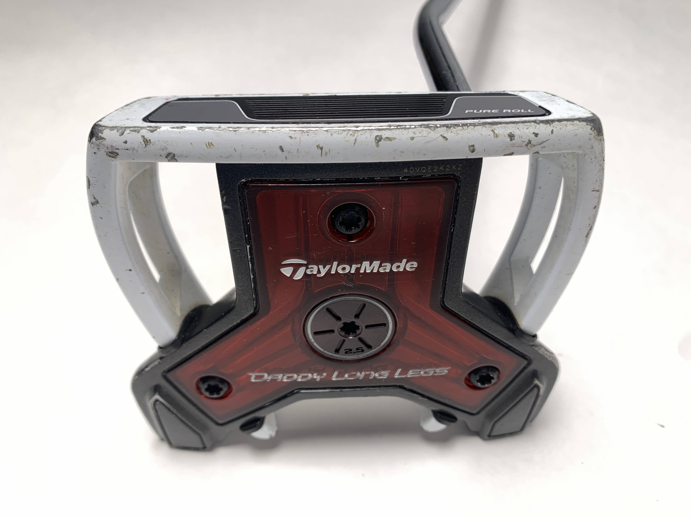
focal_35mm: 26
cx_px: 346
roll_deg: -2.3
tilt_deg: -43.7
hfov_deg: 67.3
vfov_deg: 53.1
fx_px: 519
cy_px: 259
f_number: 1.8
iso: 32
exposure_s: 1/120
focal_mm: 4.25
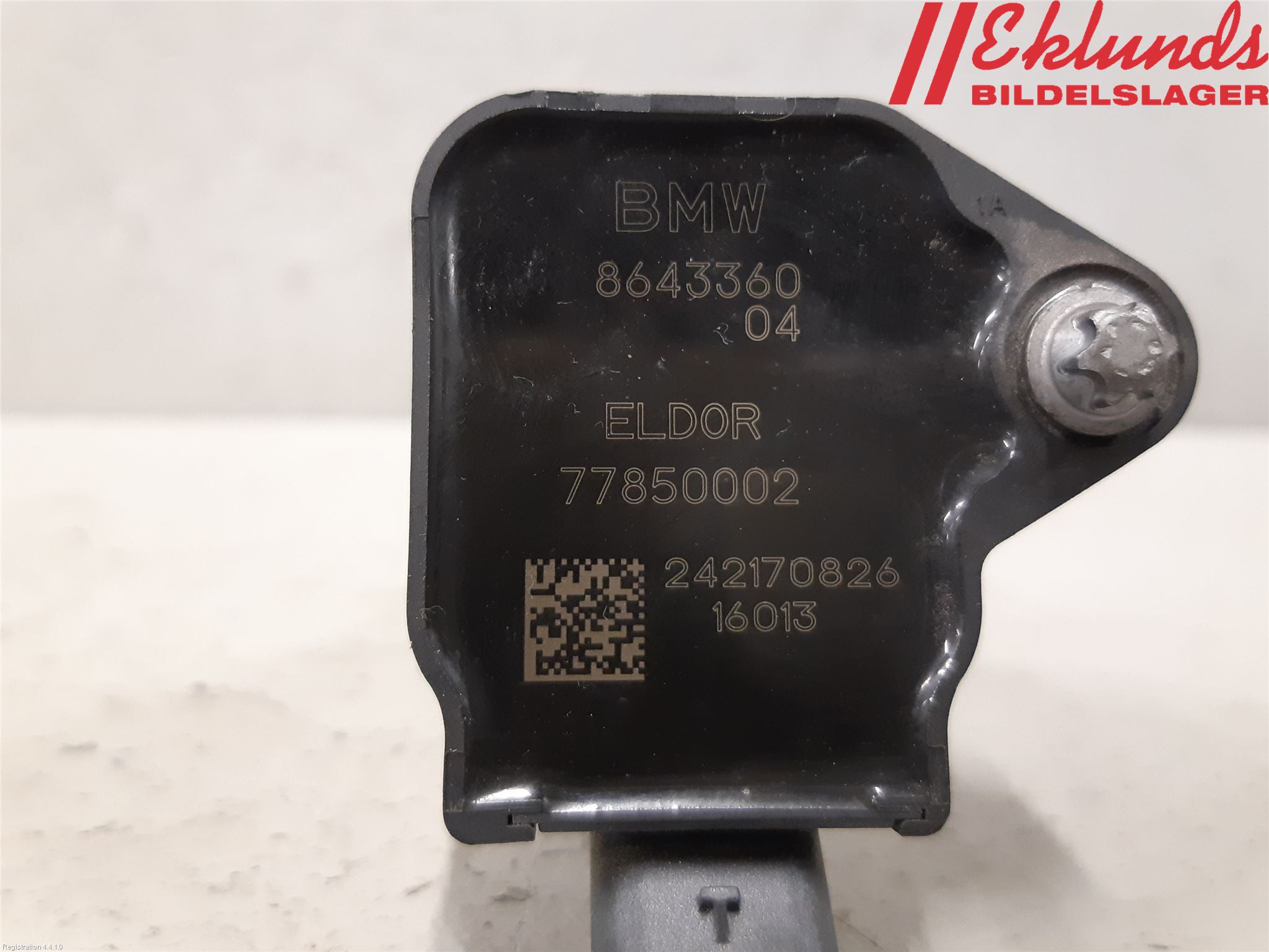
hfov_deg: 67.3
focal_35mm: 26
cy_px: 476
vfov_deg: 53.1
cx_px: 634
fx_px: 953
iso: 250
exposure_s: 1/33
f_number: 1.7
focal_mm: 3.93
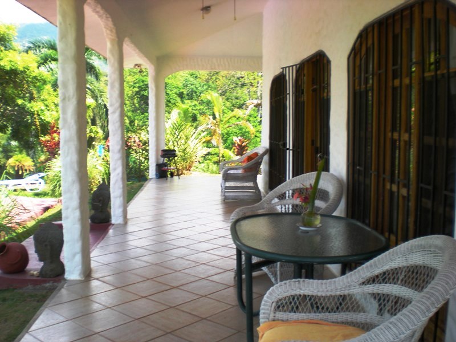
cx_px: 228
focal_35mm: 38
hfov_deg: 49.0
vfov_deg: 37.7
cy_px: 171
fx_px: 501
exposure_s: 1/177
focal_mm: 6.3
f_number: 3.1
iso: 64
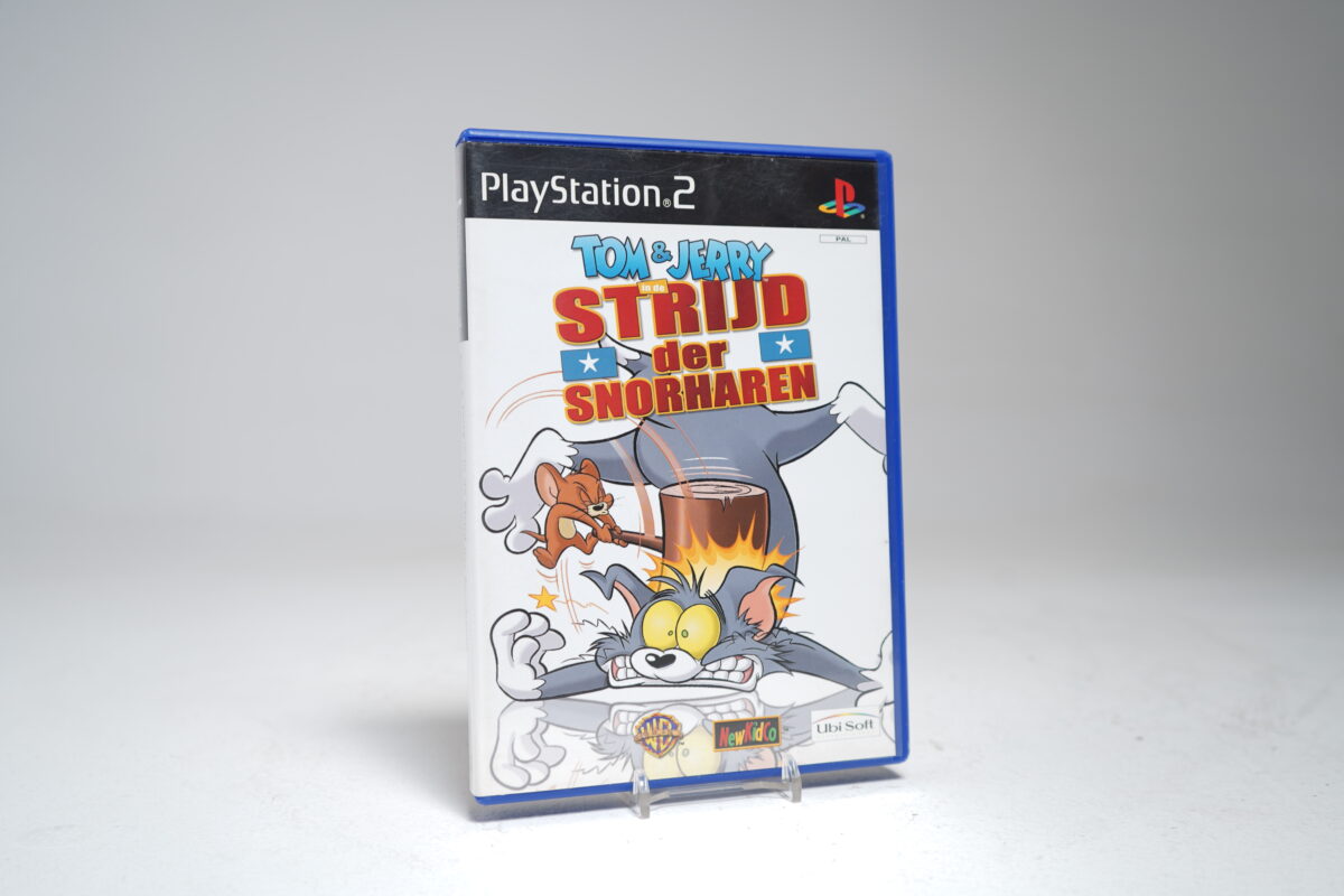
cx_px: 672
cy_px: 448
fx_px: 1269
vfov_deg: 38.9
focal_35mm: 34
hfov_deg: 55.8
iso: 64
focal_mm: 34
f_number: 5
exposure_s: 1/4
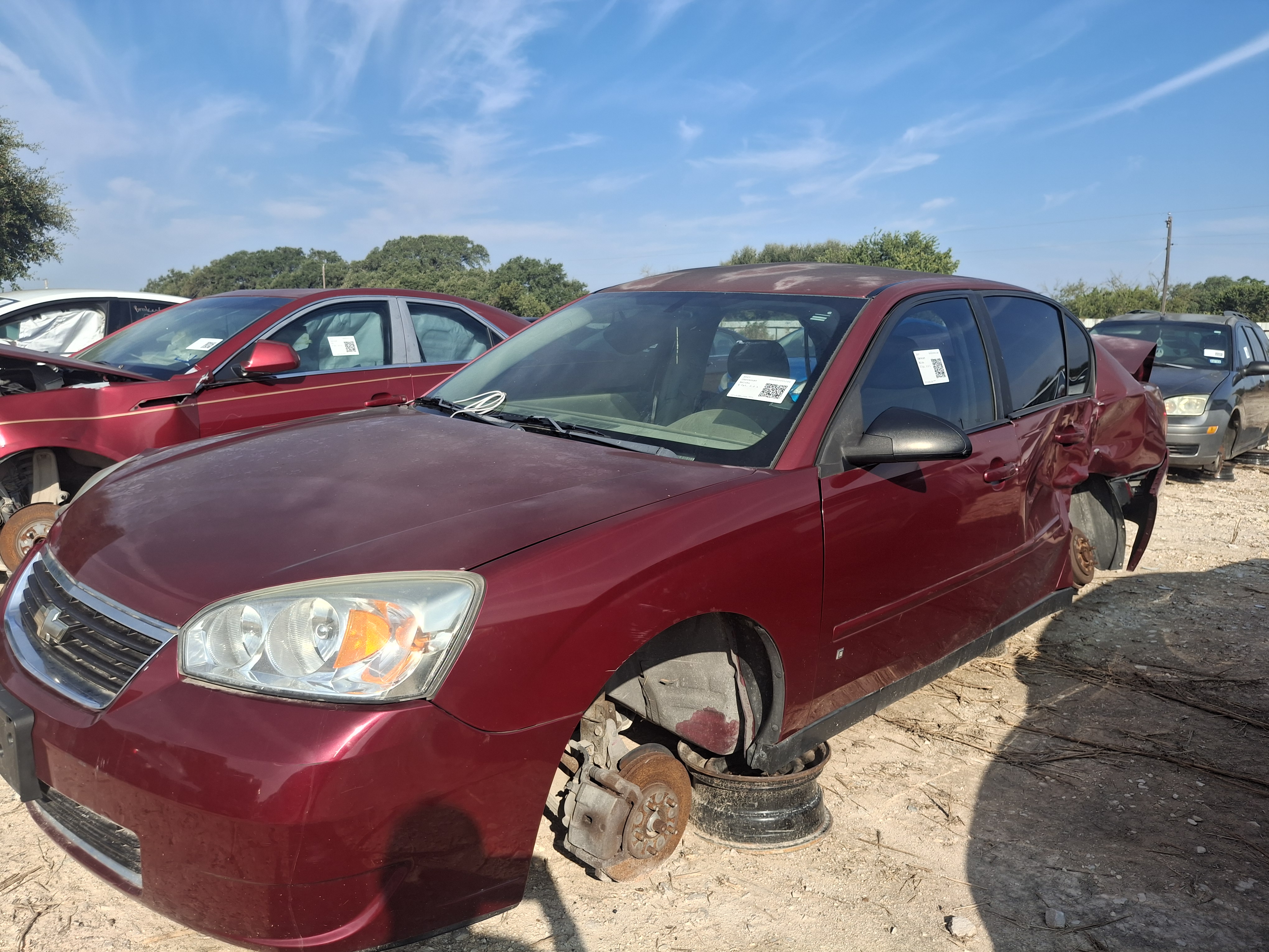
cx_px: 634
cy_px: 476
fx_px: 916
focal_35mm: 25
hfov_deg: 69.4
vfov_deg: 54.9
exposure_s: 1/1567
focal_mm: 4.69
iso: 32
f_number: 1.8
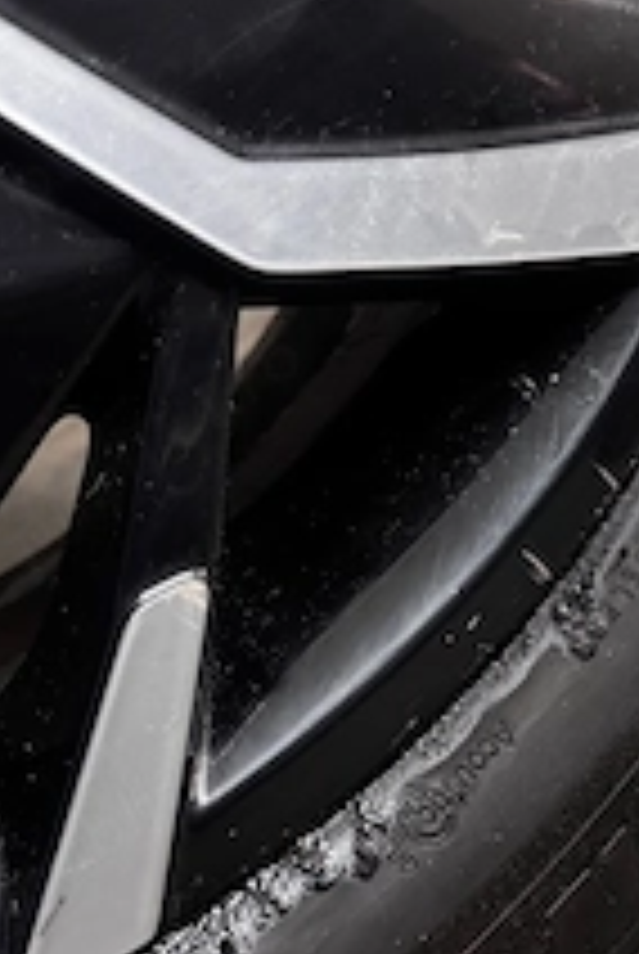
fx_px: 1247
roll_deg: +10.6
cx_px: 594
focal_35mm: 47
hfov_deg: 27.5
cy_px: 504
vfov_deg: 41.8
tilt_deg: -41.0
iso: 800
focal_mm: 6.76
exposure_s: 1/33
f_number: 1.78
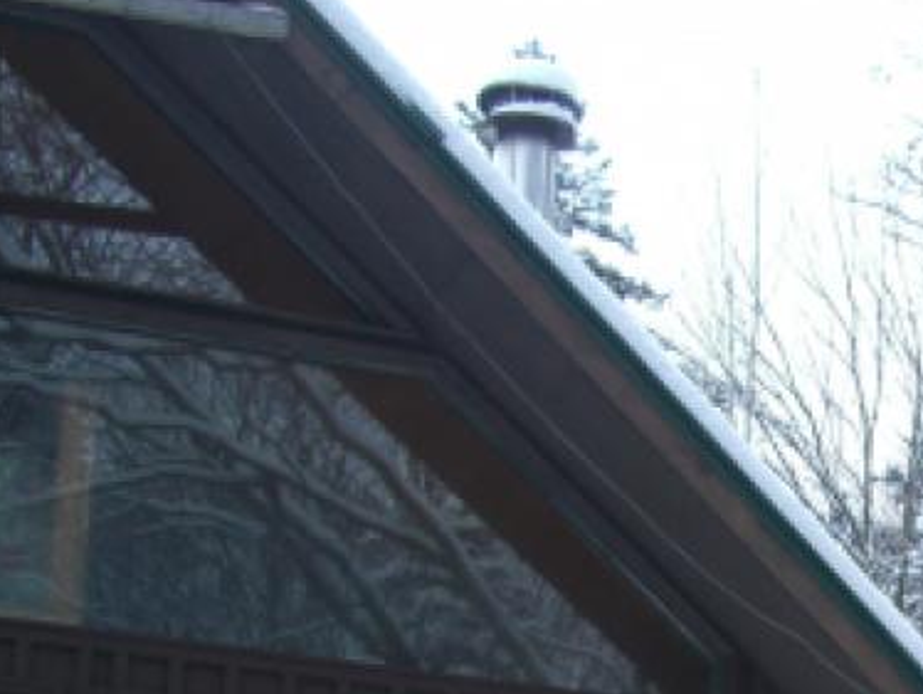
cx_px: 1017
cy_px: 895
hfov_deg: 18.2
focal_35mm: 104
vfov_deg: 13.7
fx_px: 2775
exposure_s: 1/250
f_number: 2.8
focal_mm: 7.9
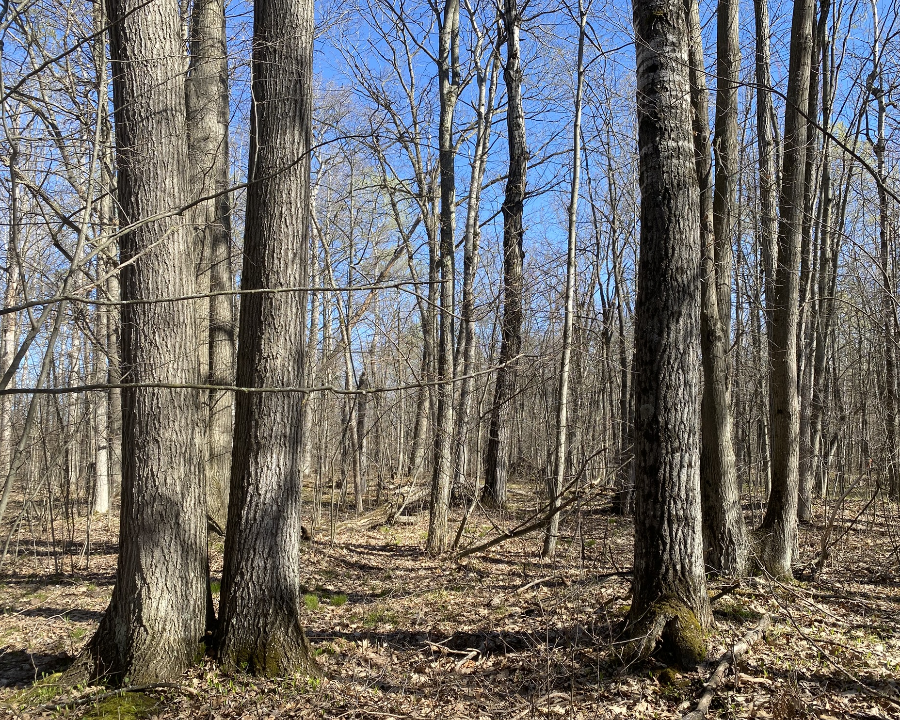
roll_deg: -0.7
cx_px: 468
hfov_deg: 62.2
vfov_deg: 51.5
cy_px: 367
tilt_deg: +5.4
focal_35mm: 28
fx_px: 746
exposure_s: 1/927
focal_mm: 4.25
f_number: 1.8
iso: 32
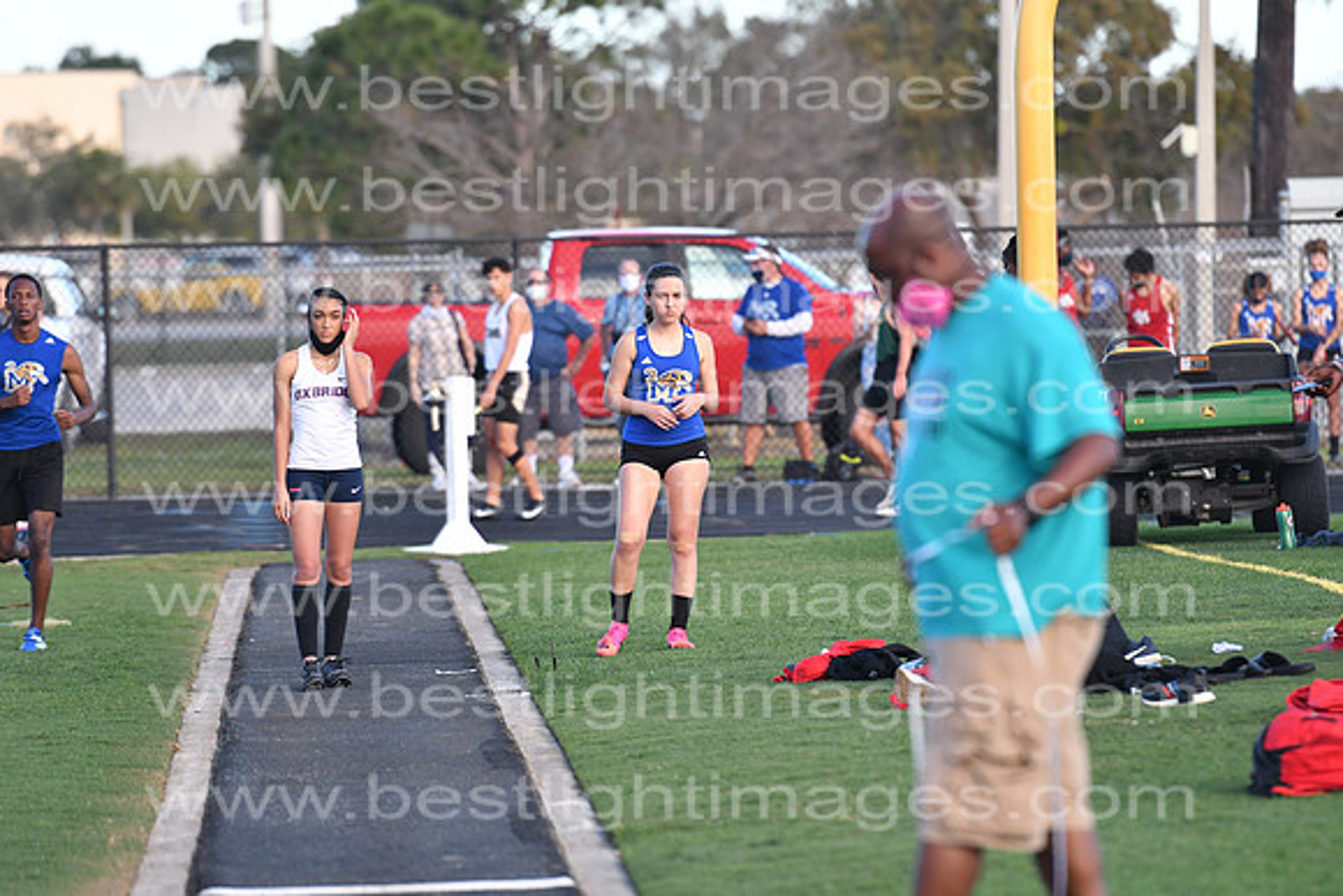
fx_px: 11194
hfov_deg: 6.9
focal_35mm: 300
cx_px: 672
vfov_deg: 4.6
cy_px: 448
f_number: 4
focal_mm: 200
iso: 800
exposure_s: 1/2000
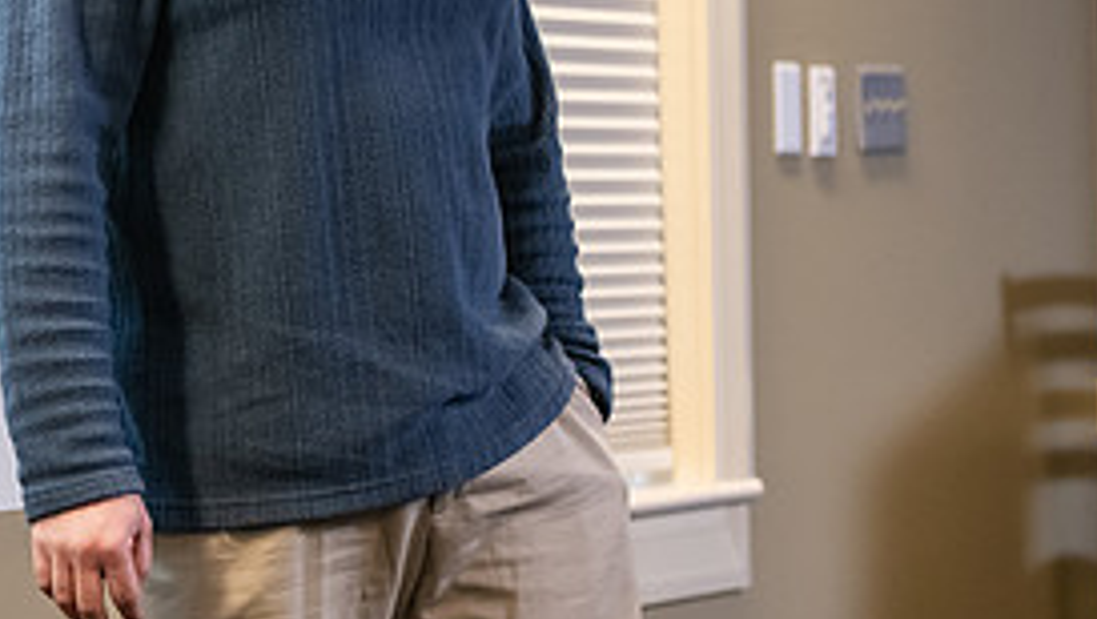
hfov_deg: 12.0
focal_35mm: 178
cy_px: 2
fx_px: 5181
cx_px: 32
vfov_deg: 6.8
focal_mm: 80
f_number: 3.2
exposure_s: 1/200
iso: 2500
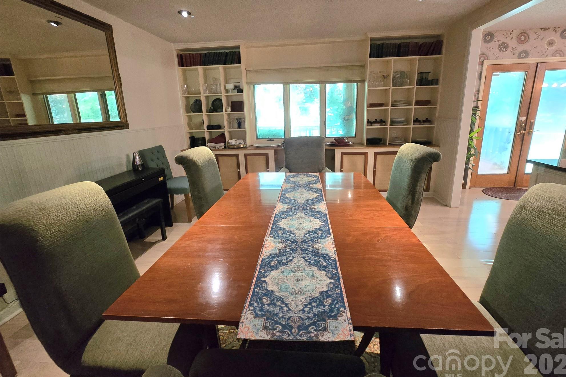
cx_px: 292
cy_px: 165
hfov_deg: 104.2
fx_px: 220
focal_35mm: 14
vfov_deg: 80.8
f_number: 2.2
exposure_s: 1/60.2
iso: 1000
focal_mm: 2.2
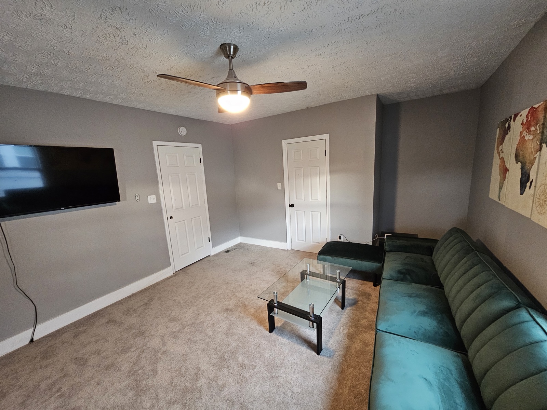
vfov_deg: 89.9
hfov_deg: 106.2
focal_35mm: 13
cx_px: 274
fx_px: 205
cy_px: 205
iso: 500
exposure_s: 1/30
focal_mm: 2.2
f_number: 2.2
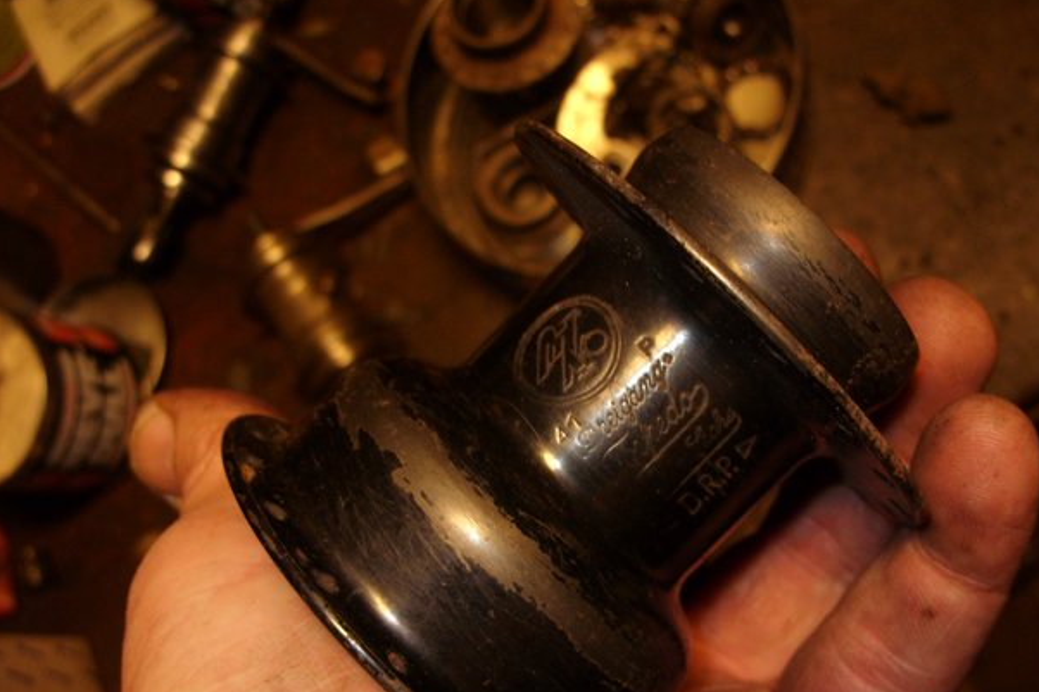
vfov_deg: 31.8
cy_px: 404
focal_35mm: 42
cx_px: 549
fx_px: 1212
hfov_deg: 46.4
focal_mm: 6.3
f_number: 2.8
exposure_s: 1/30
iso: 200
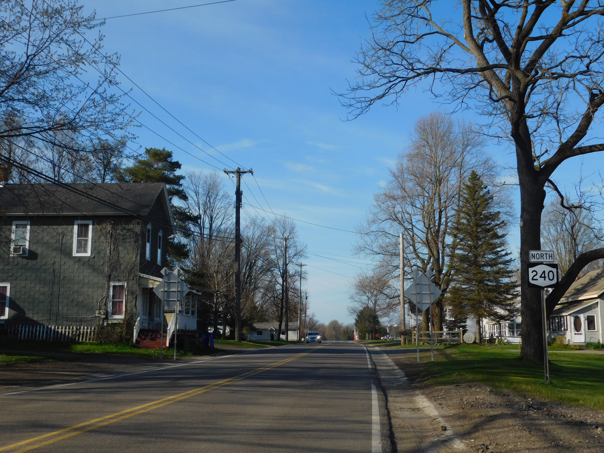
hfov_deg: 46.8
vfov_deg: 36.0
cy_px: 226
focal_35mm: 40
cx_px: 302
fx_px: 698
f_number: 3.6
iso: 125
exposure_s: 1/1500
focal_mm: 7.1
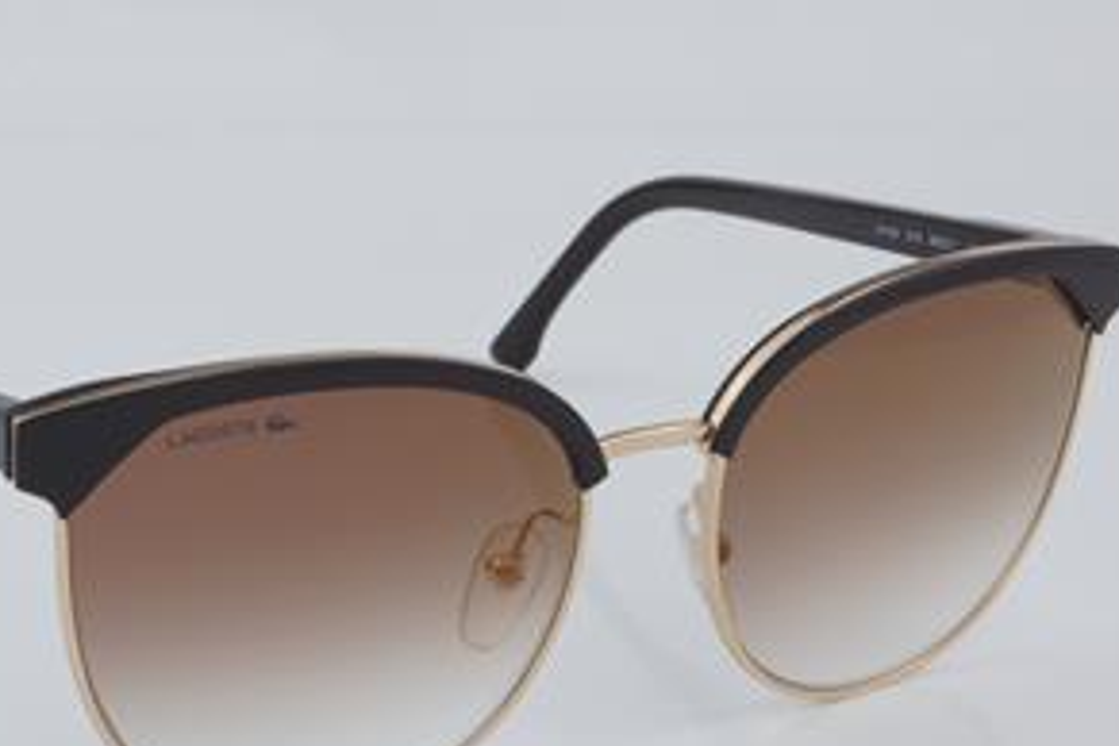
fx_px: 3201
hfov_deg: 19.8
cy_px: 477
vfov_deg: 13.3
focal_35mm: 103
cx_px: 408
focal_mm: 50
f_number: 32
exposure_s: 1/4
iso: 100
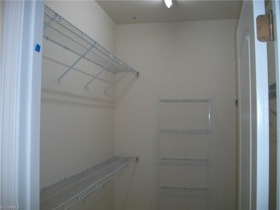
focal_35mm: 32
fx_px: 259
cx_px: 140
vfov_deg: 44.2
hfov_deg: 56.8
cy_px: 105
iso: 80
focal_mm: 5.7
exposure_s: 1/30
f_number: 2.9
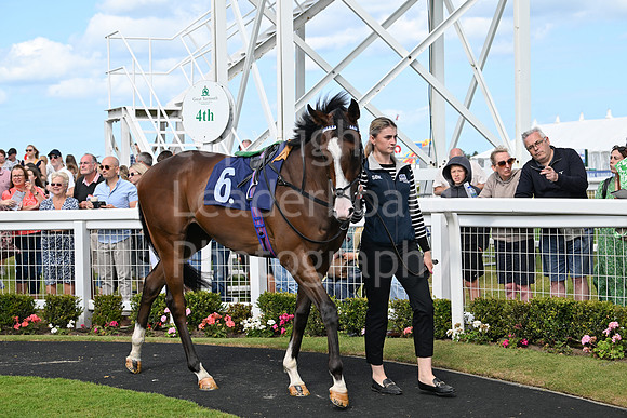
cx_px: 314
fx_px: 1219
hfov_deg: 28.8
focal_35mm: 70
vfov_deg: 19.5
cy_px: 209
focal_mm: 70
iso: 500
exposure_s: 1/2000
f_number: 5.6
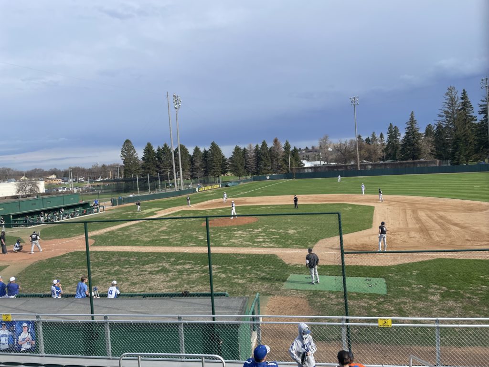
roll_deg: +3.6
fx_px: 367
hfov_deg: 67.3
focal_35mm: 26
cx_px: 244
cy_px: 184
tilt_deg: -3.1
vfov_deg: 53.1
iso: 32
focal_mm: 4.2
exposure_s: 1/1742
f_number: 1.6
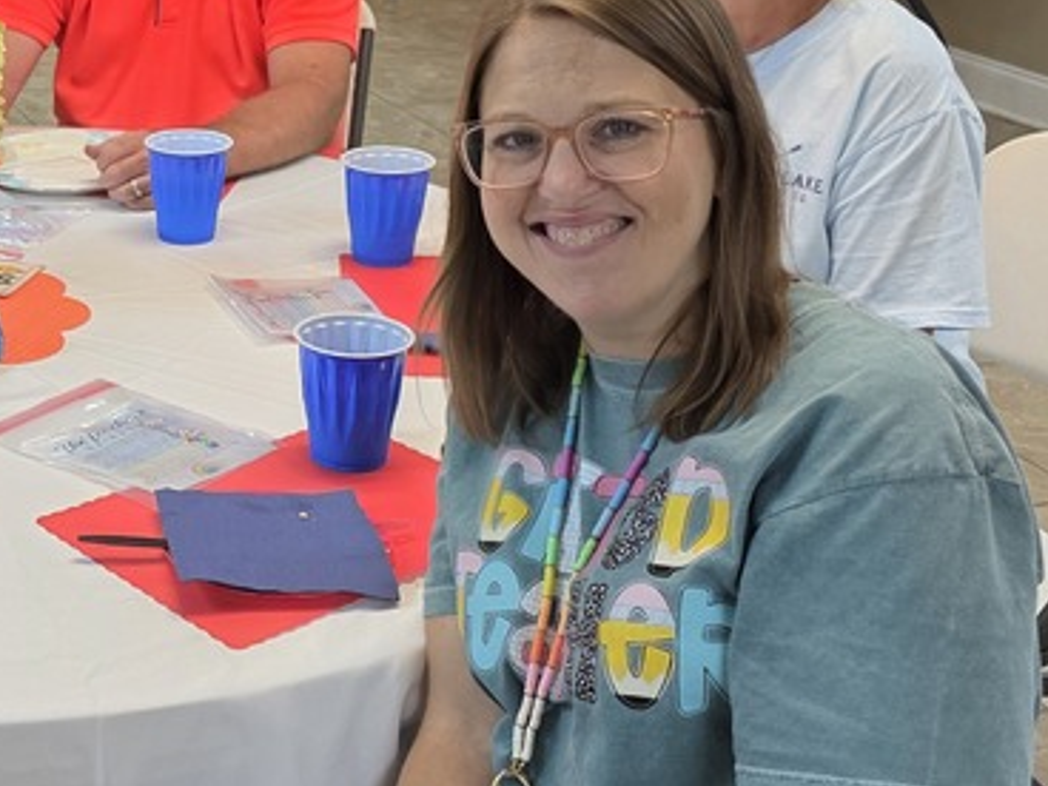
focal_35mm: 64
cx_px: -111
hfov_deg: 27.6
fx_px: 1938
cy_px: 245
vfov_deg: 22.8
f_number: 1.7
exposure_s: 1/120
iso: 125
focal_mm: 6.3
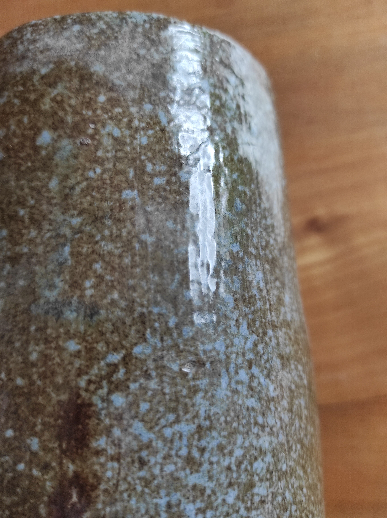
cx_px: 194
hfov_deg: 54.8
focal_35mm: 25
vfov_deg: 69.4
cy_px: 259
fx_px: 373
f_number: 1.89
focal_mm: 5.43
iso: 102
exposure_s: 1/100
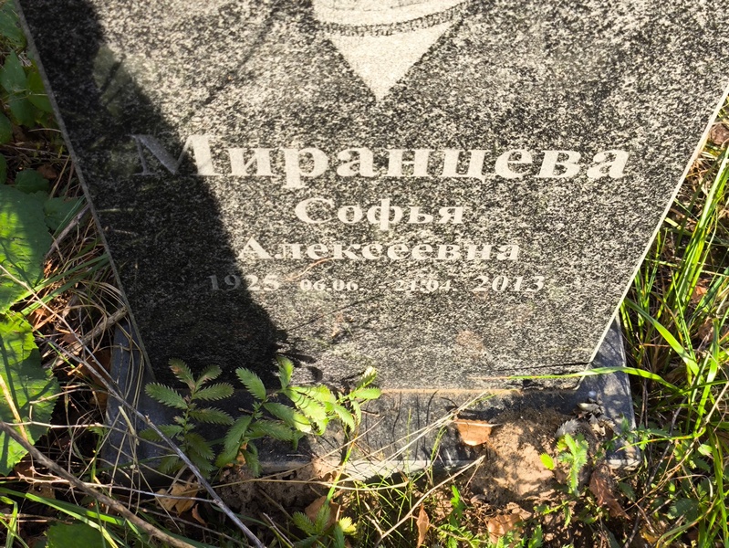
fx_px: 1053
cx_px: 364
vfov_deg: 29.1
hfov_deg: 38.2
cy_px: 274
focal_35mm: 50
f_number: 1.7
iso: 50
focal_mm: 4.71
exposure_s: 1/328
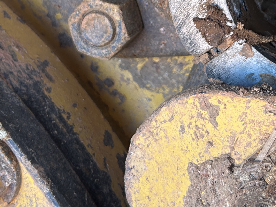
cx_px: 193
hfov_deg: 24.8
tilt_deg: -12.9
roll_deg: -13.8
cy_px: -11
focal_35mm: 78
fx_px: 622
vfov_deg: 18.3
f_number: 1.5
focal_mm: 5.7
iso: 40
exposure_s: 1/121
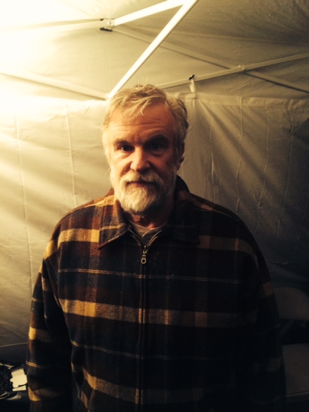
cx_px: 154
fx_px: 357
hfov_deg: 46.8
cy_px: 206
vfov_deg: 60.0
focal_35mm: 30
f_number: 2.2
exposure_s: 1/24
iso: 320
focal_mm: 4.12
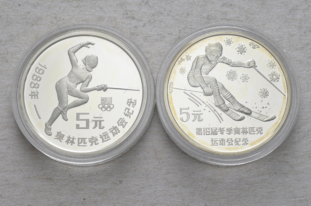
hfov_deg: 28.1
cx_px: 156
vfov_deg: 18.8
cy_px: 103
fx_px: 621
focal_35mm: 72
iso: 400
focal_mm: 48
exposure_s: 1/250
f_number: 14
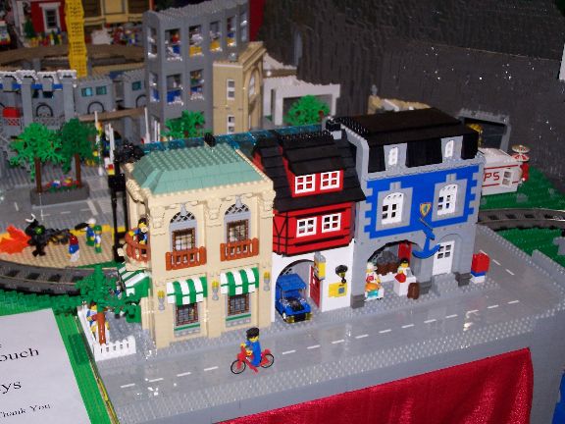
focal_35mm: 51
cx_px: 282
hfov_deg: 37.5
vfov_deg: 28.6
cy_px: 212
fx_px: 832
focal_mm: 8.5
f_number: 3
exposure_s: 1/60
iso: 140
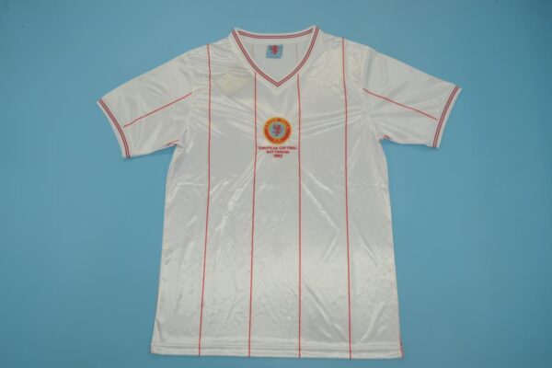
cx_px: 276
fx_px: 460
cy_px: 184
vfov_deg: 43.6
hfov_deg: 61.9
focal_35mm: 30
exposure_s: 1/200
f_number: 5
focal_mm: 20
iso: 200
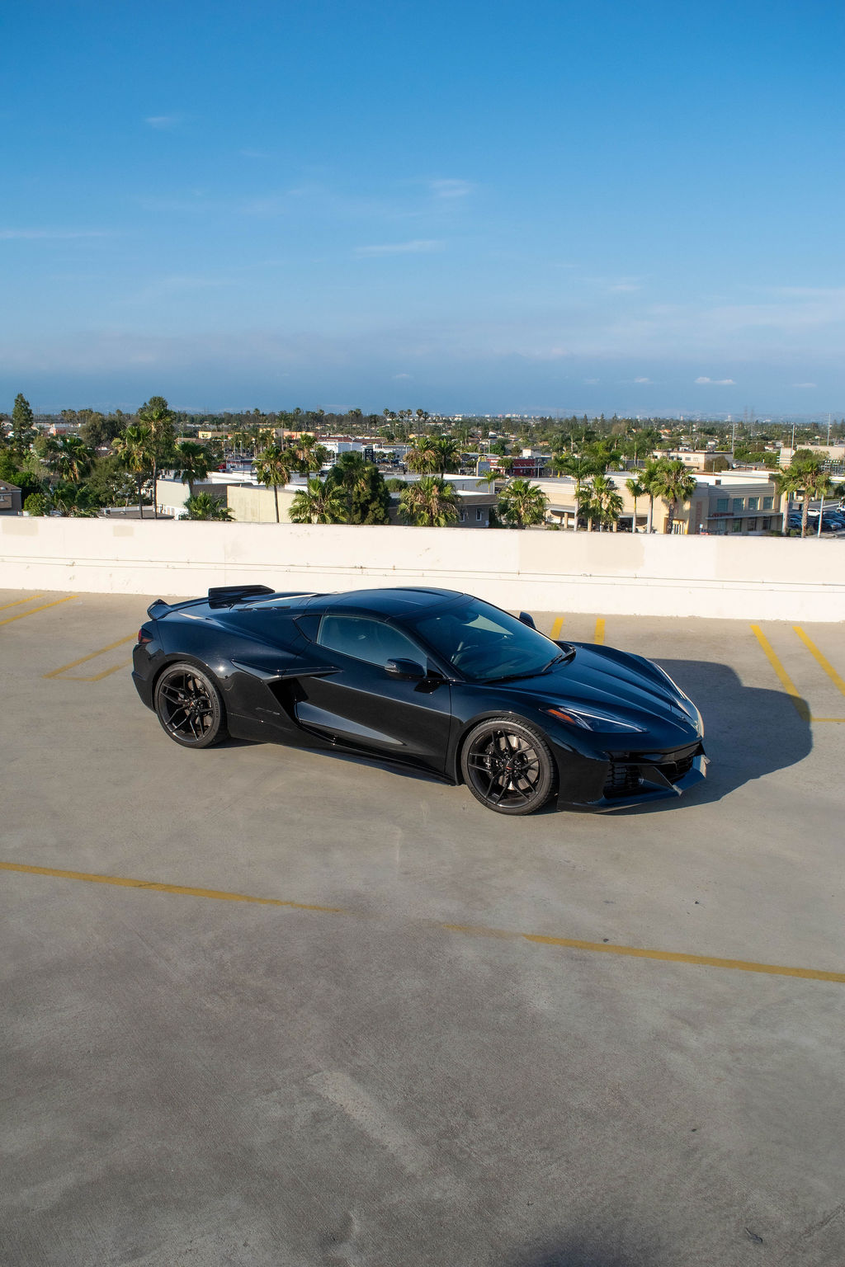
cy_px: 634
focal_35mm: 30
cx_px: 422
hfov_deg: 43.6
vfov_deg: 61.9
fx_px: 1056
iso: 400
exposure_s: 1/2000
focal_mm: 20
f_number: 7.1
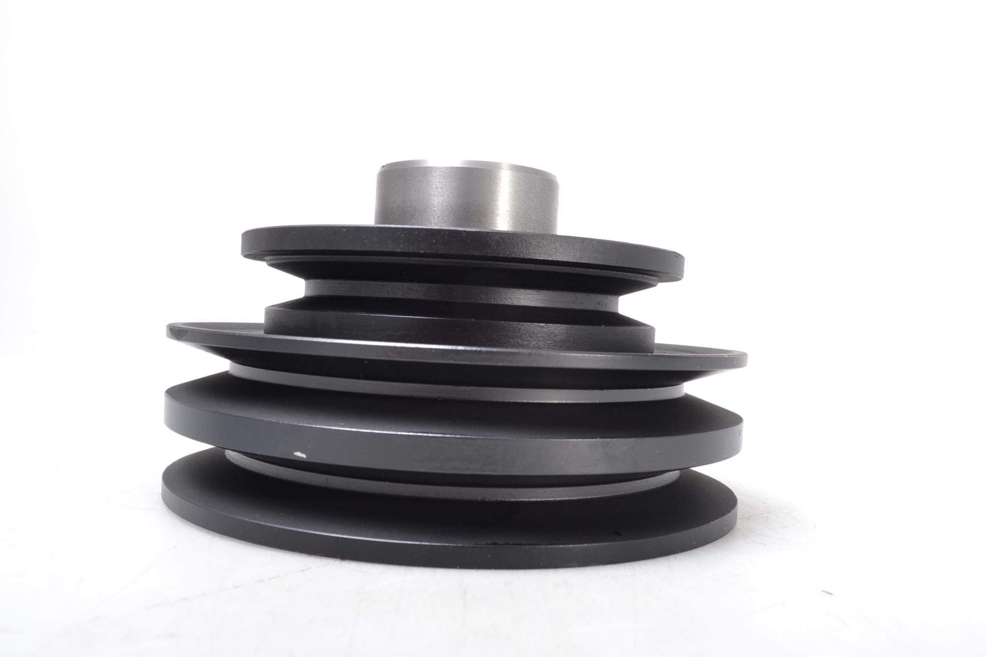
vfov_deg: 42.3
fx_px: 849
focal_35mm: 31
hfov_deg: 60.3
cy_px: 354
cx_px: 483
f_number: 11
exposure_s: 1/60
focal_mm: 18
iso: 200
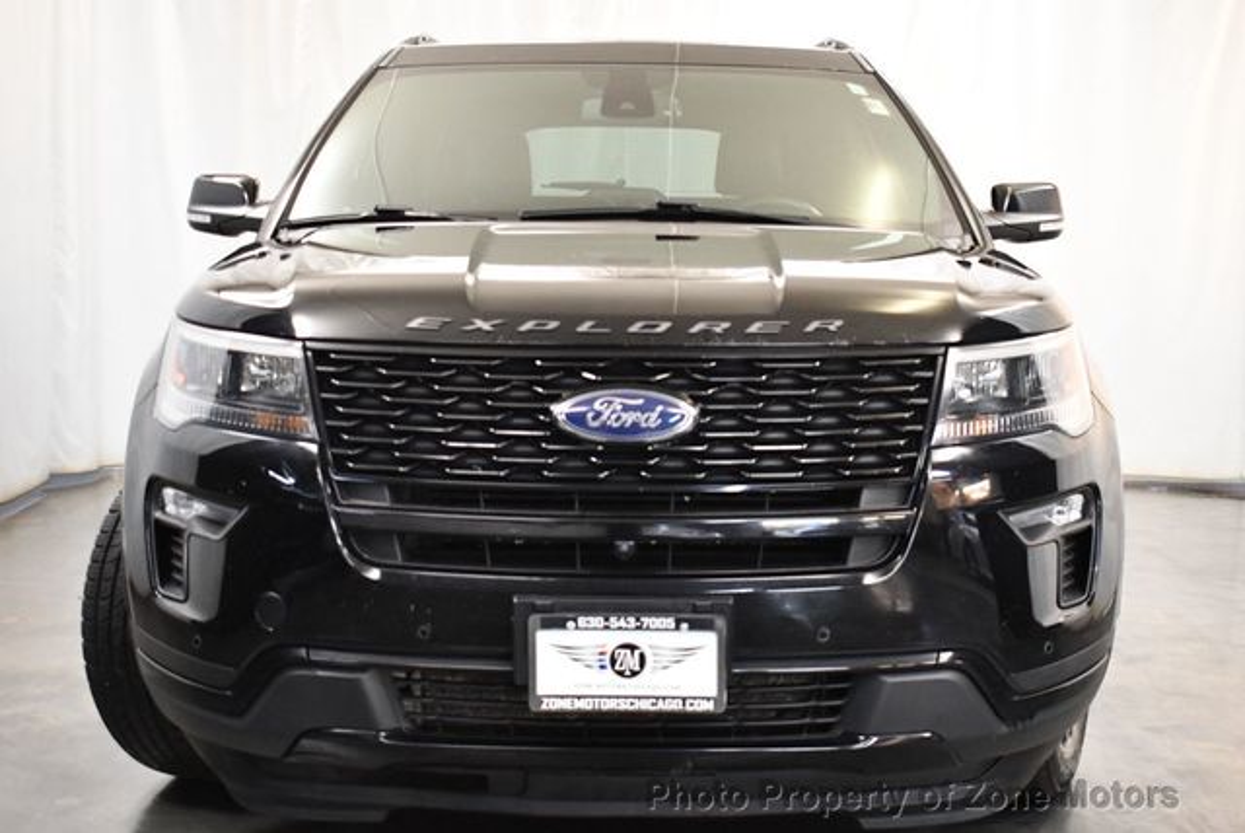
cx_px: 622
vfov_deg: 27.0
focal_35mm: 50
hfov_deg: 39.6
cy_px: 416
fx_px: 1731
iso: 2800
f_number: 4
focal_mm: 25
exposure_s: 1/125
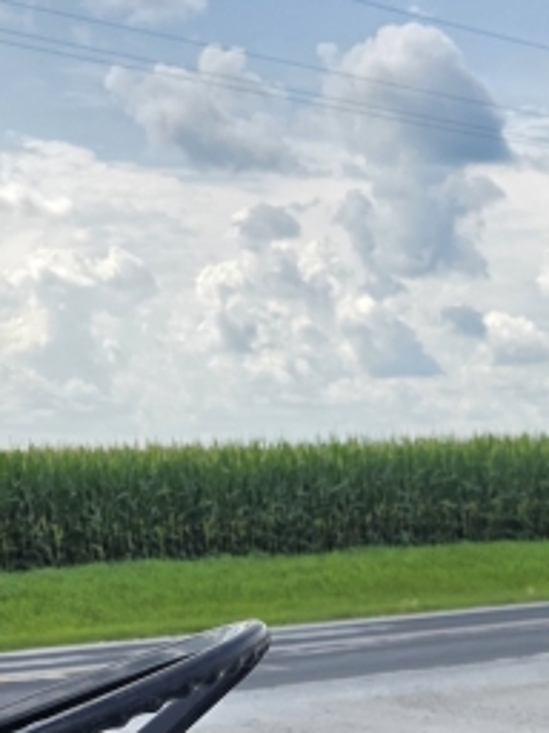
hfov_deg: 14.0
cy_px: 1082
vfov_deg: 18.9
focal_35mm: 92
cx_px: 1024
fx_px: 1945
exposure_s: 1/2752
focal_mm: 6.3
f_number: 1.7
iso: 80
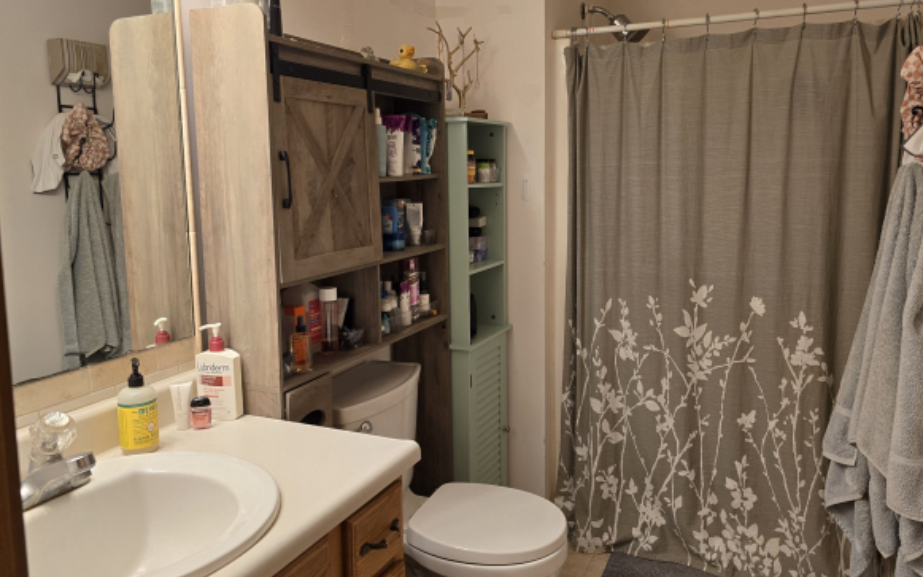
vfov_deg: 44.4
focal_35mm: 28
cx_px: 485
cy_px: 245
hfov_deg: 66.4
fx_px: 704
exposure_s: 1/120
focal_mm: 6.3
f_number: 1.7
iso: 125
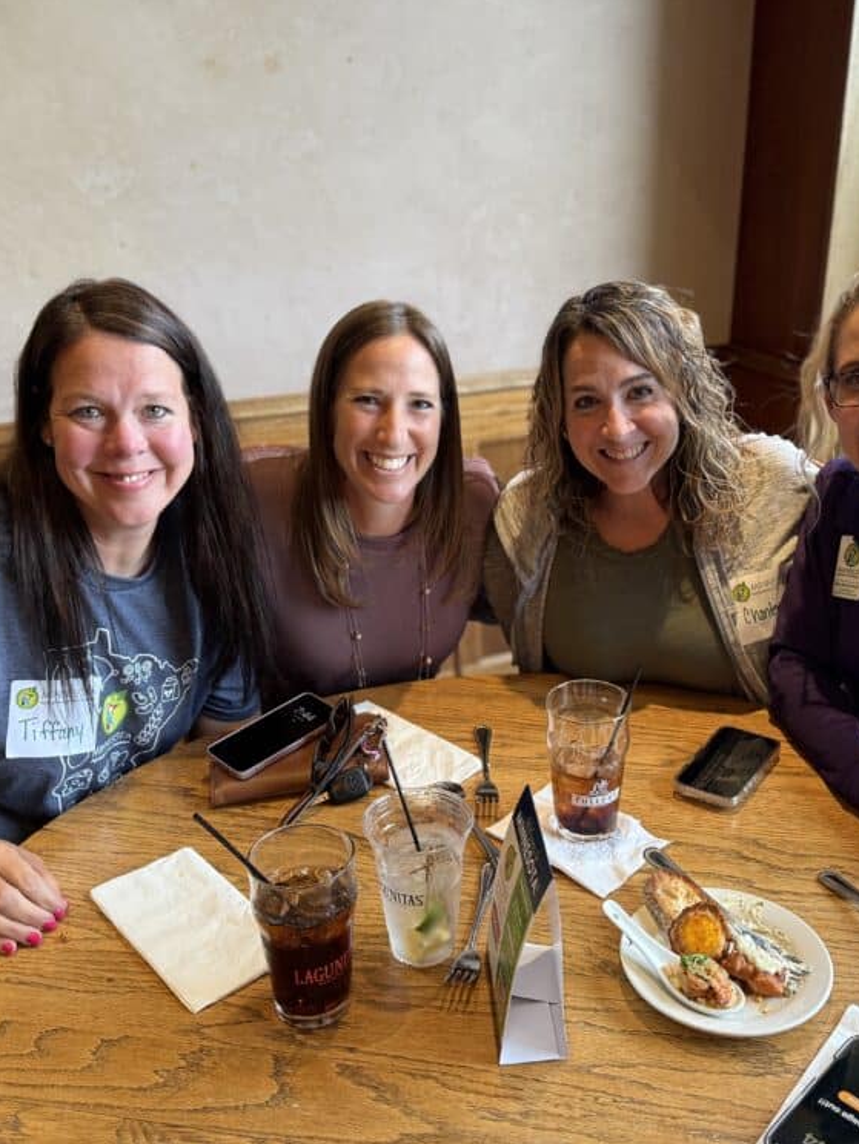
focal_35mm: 33
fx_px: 1092
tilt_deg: -22.3
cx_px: 486
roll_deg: +0.6
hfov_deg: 42.9
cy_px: 582
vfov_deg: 55.3
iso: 250
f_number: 1.78
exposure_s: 1/60
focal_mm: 6.76
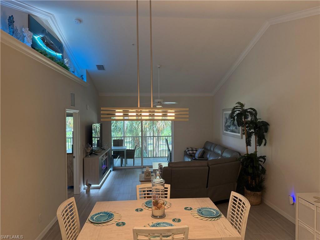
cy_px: 120
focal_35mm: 24
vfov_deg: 56.8
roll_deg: +1.2
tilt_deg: -1.5
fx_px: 222
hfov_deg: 71.6
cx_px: 160
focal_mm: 6.76
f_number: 1.78
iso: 200
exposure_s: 1/151
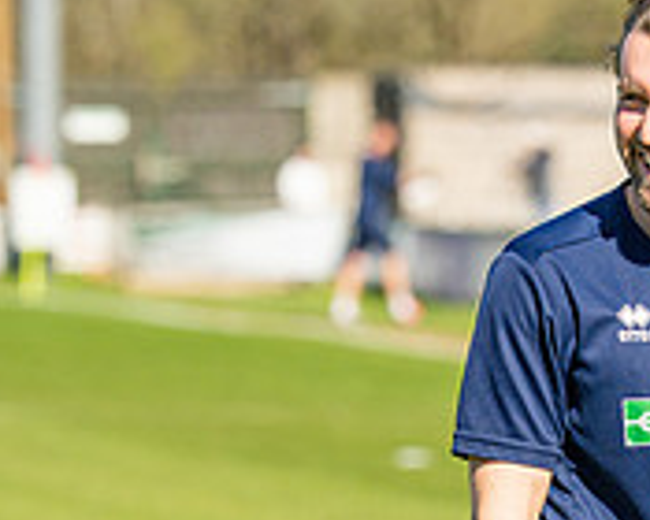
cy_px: 672
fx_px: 9388
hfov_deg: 4.0
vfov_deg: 3.2
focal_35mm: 488
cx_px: 556
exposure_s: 1/3200
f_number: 4
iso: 200
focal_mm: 135
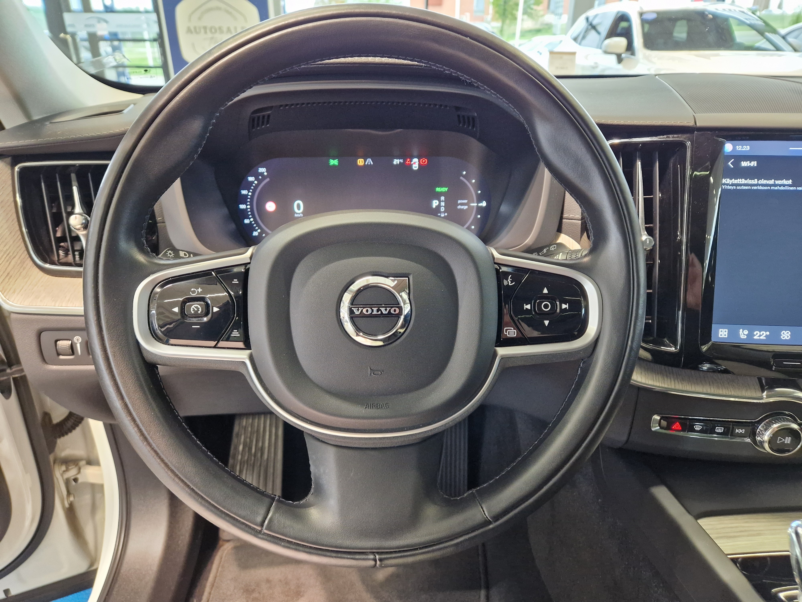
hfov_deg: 73.9
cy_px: 301
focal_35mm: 23
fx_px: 533
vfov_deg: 58.9
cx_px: 401
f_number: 1.8
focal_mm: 5.4
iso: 500
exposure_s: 1/100
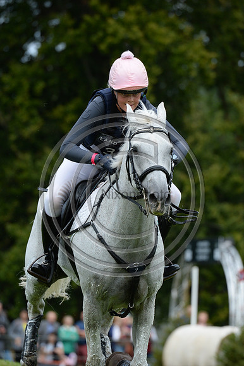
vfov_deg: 5.2
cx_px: 122
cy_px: 183
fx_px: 4071
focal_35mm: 400
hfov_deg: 3.4
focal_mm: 400
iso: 1000
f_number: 8
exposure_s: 1/1000
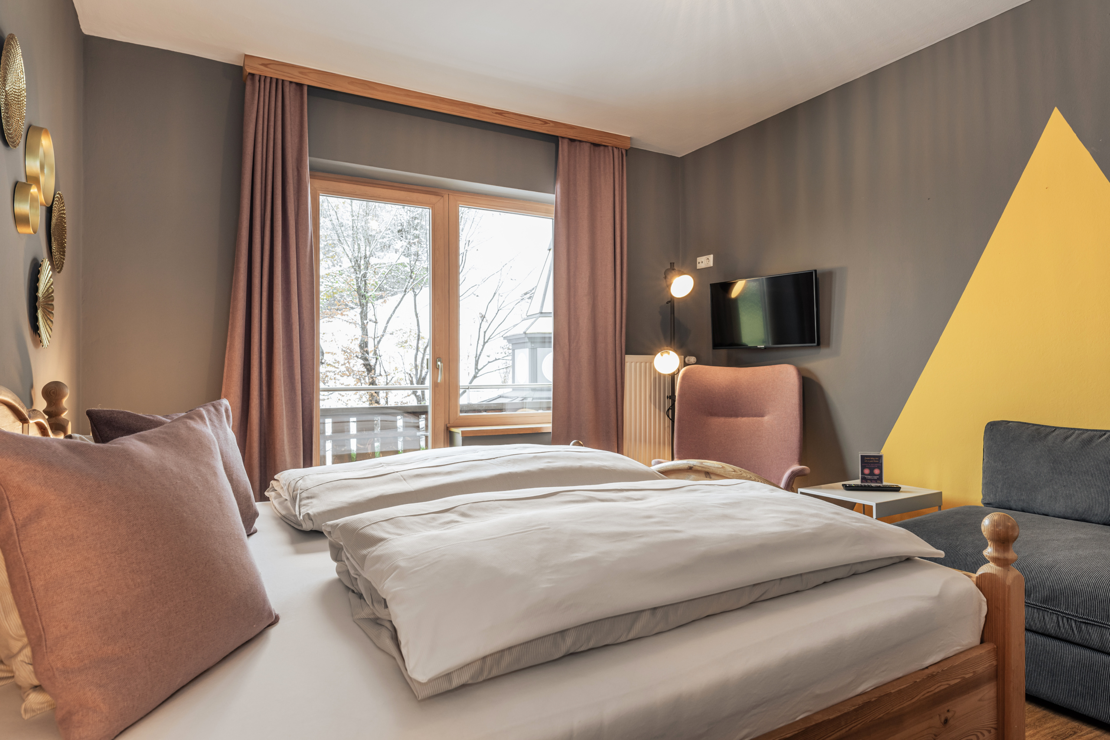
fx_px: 617
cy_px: 370
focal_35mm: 20
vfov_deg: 61.9
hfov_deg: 84.0
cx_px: 555
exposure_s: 1/8
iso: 140
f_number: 8
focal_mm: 20
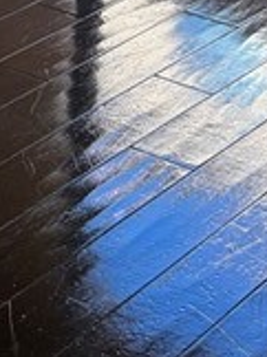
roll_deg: -1.1
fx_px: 1567
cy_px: -311
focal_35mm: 152
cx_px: -128
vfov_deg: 11.9
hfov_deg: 9.5
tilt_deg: -8.9
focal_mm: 6.76
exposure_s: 1/120
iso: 125
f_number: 1.78
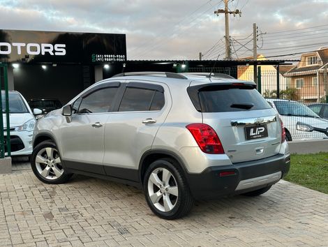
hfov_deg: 39.6
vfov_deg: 30.3
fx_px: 456
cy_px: 124
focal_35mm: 48
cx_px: 164
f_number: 1.78
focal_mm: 6.86
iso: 50
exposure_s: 1/183
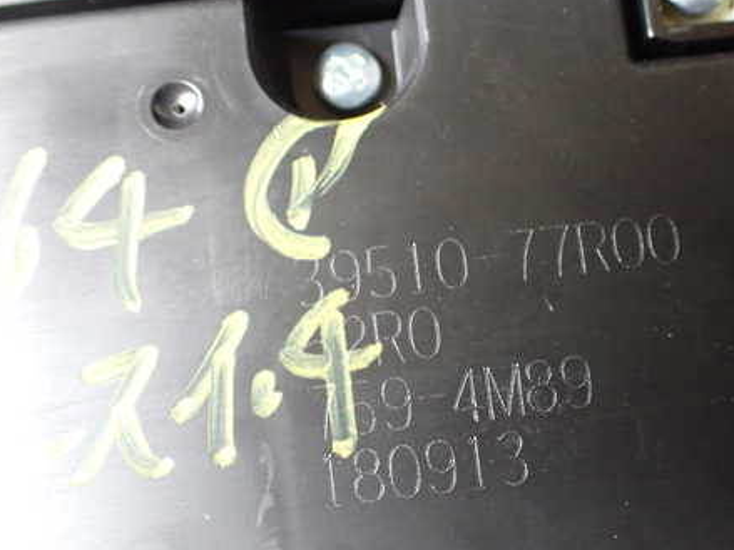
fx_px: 869
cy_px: 301
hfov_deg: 45.6
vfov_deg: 35.1
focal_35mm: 41
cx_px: 436
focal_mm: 5.4
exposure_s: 1/30
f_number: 2.3
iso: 800
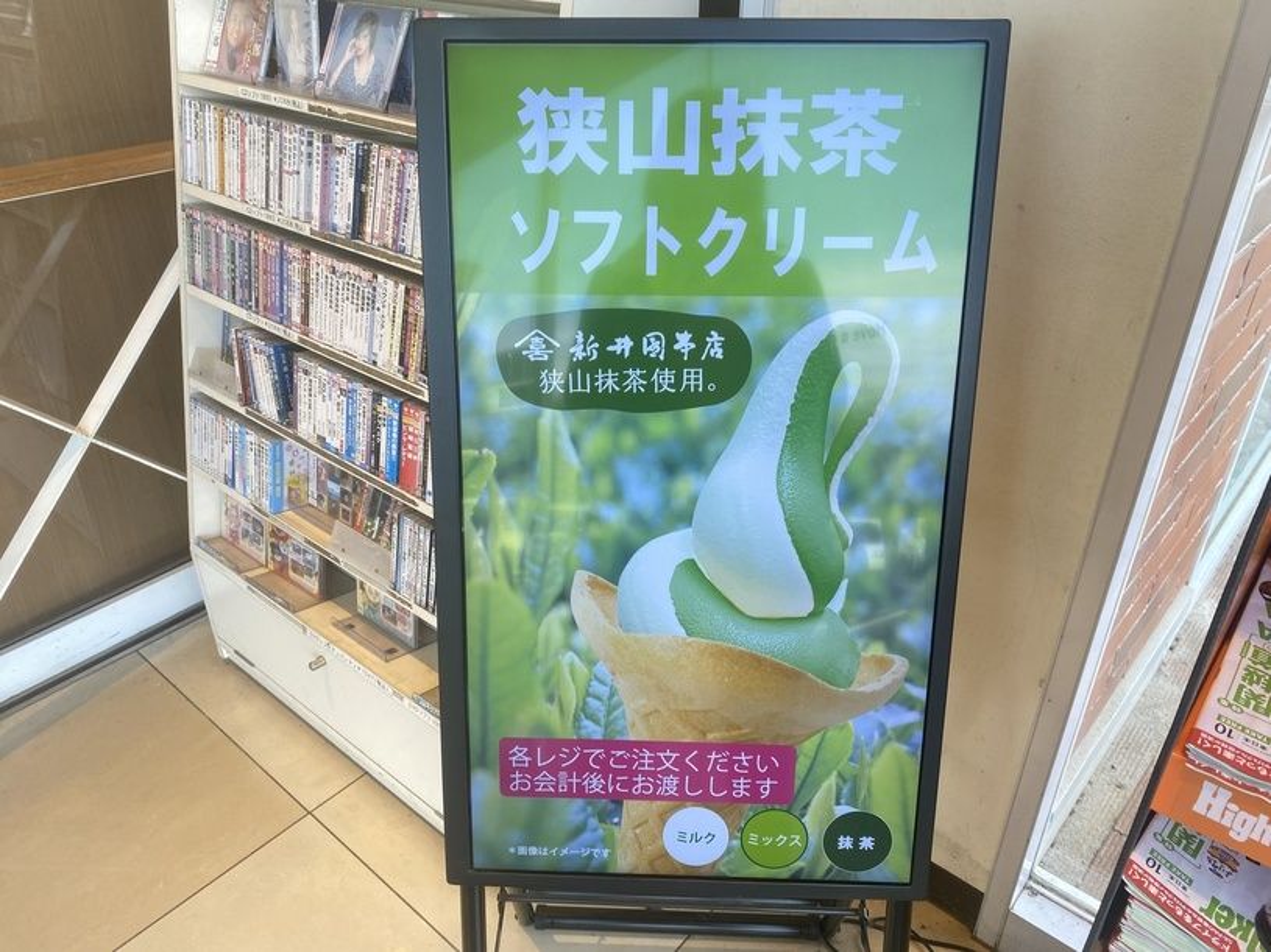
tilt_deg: -32.2
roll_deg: +0.0
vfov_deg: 53.1
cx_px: 636
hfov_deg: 67.3
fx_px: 955
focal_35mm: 26
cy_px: 476
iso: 40
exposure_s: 1/120
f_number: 1.8
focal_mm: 4.25
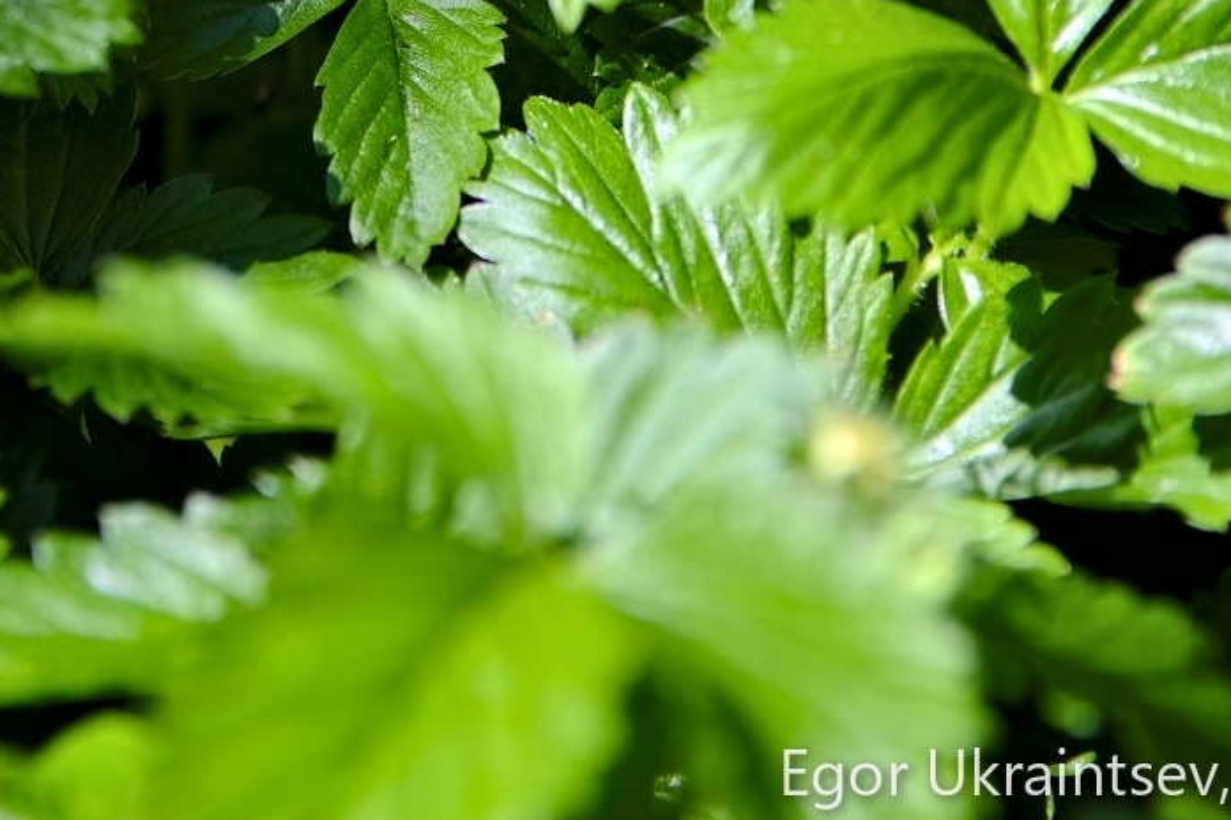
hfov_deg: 4.4
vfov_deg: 2.9
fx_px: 16139
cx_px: 103
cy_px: -474
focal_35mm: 472
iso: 100
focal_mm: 200
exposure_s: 1/300
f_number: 4
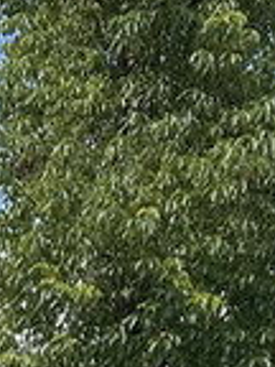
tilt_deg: +0.6
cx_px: -53
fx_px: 1557
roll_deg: -3.5
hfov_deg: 9.9
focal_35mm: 147
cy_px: 471
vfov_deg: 13.0
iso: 50
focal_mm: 5.7
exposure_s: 1/1147
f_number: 1.5
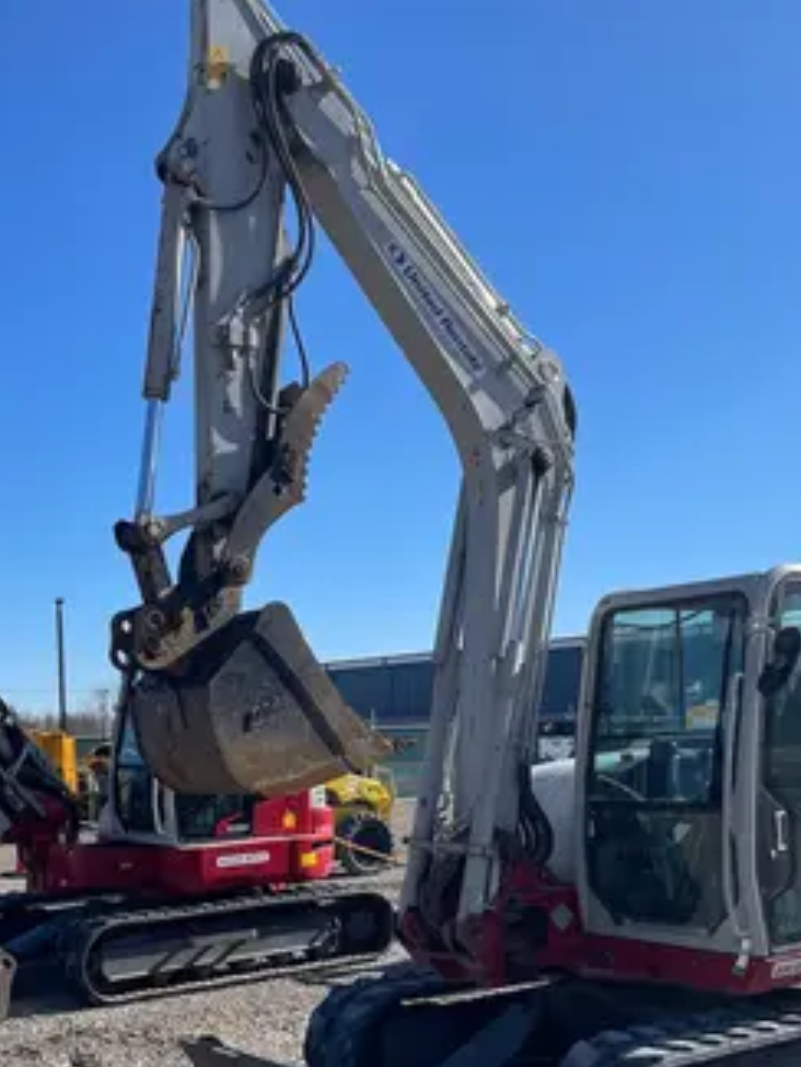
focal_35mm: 44
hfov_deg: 32.9
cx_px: 387
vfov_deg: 42.6
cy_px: 671
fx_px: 1357
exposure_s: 1/3610
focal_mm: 4.2
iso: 32
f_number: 1.6
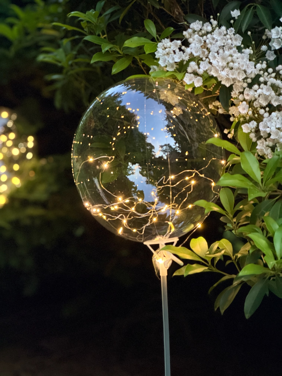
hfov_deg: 14.8
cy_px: 188
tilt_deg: -3.0
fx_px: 1086
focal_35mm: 100
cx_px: 141
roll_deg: -1.1
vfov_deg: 19.6
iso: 1000
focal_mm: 16.89
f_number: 2.8
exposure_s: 1/40
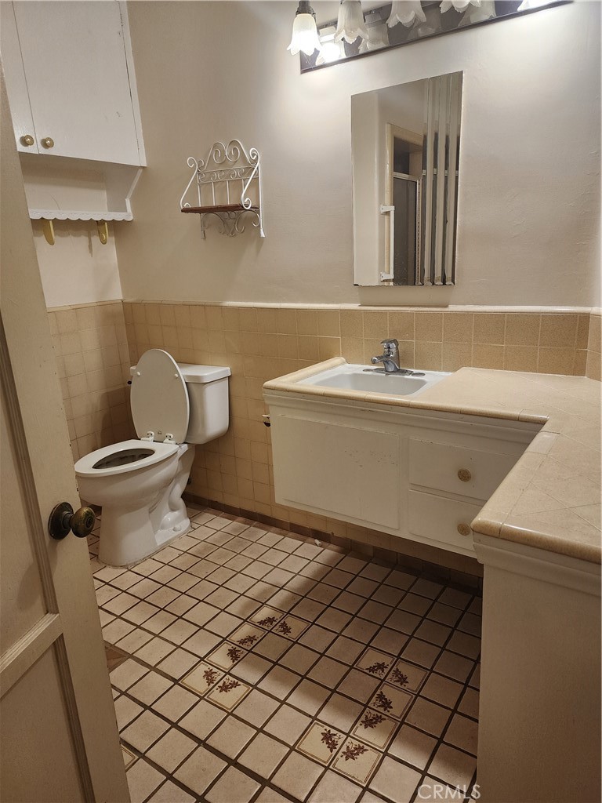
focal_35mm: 23
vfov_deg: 73.9
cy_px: 402
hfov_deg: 58.9
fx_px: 533
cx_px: 301
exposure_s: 1/120
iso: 160
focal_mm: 6.4
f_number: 1.8
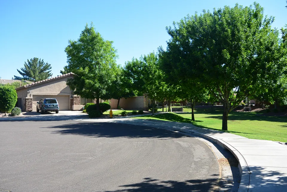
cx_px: 144
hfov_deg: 58.6
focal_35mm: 32
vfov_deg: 41.2
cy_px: 96
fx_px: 255
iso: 100
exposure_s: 1/500
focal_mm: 12
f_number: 4.5
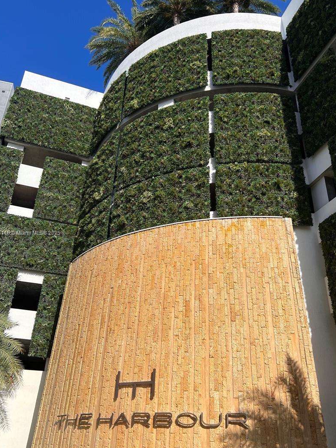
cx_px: 175
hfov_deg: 46.8
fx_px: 388
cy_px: 233
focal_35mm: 30
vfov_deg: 59.9
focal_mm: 5.7
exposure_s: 1/6211
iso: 50
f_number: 1.5
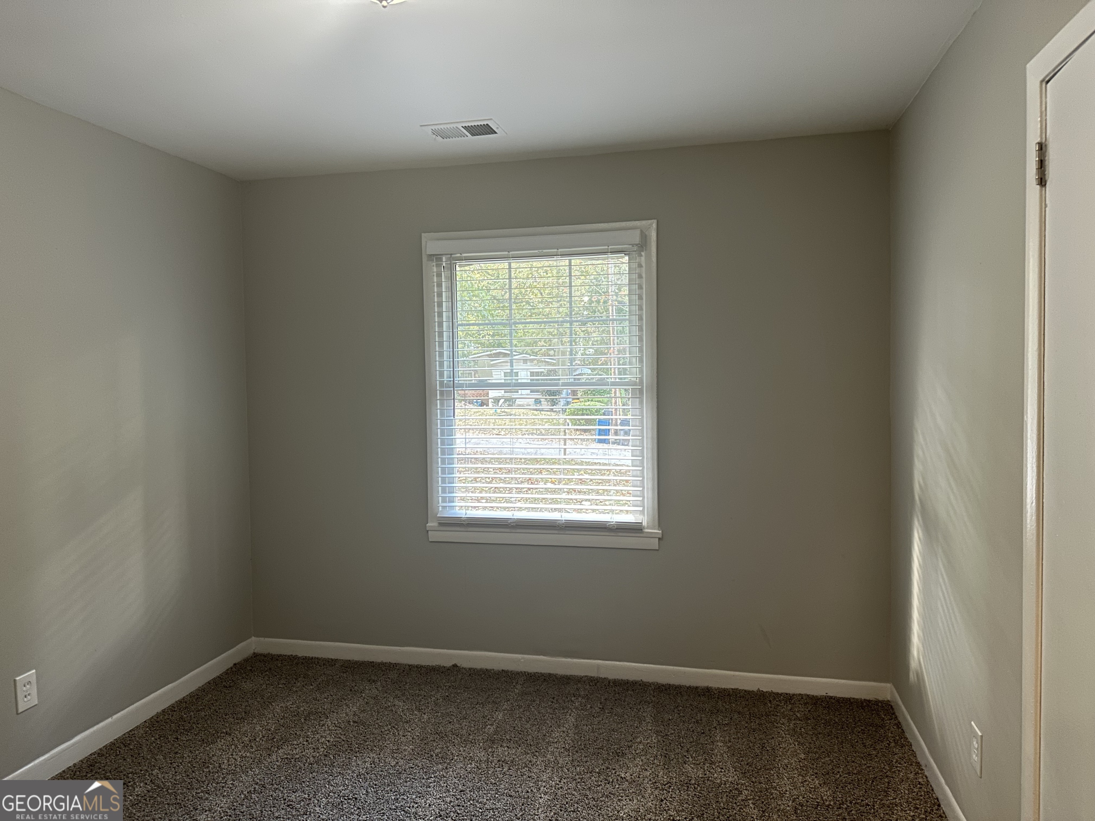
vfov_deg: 56.8
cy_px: 410
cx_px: 548
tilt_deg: -2.4
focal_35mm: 24
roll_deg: +1.6
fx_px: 759
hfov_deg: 71.6
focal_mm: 6.86
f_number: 1.78
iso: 400
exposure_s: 1/60
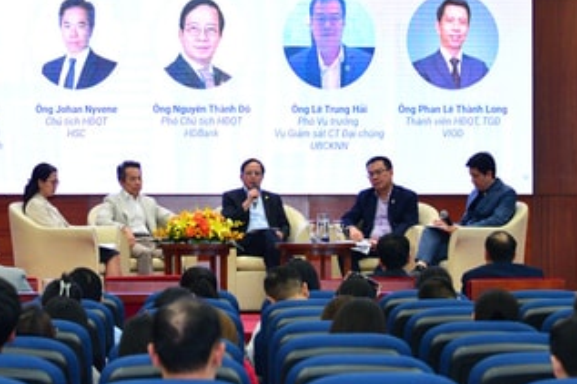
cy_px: 84
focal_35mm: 179
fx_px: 2867
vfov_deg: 7.7
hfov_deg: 11.5
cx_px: 204
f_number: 5.6
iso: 4000
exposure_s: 1/50
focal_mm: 105
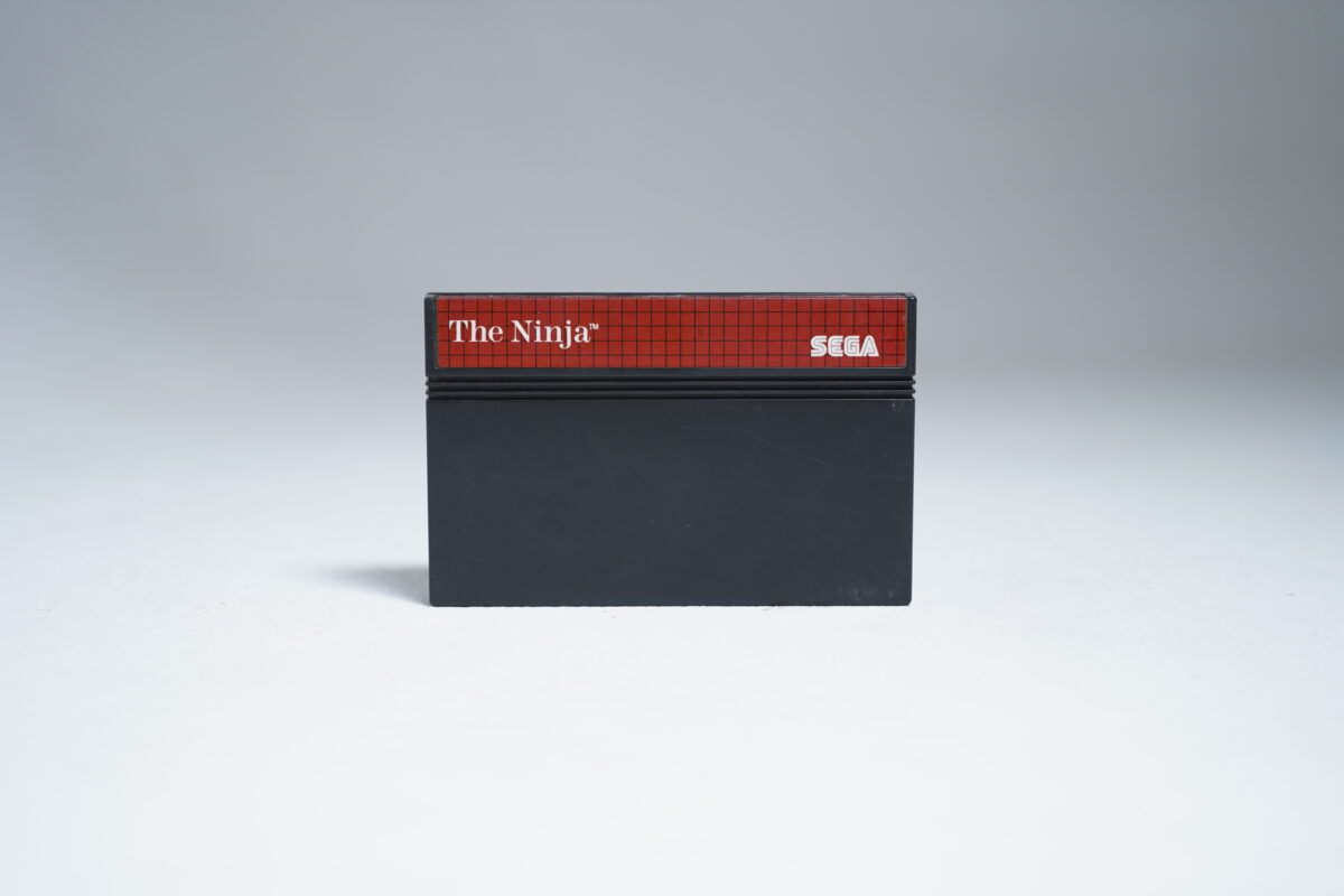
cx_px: 672
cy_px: 448
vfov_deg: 27.5
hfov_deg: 40.3
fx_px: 1829
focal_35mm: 49
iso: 160
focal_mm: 49
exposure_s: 1/8
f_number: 4.5
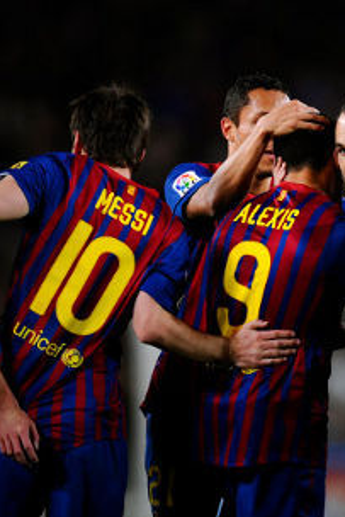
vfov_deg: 3.4
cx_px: 199
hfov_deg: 2.3
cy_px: 258
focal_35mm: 605
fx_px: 8686
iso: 1250
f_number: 2.8
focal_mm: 400
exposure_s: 1/1000
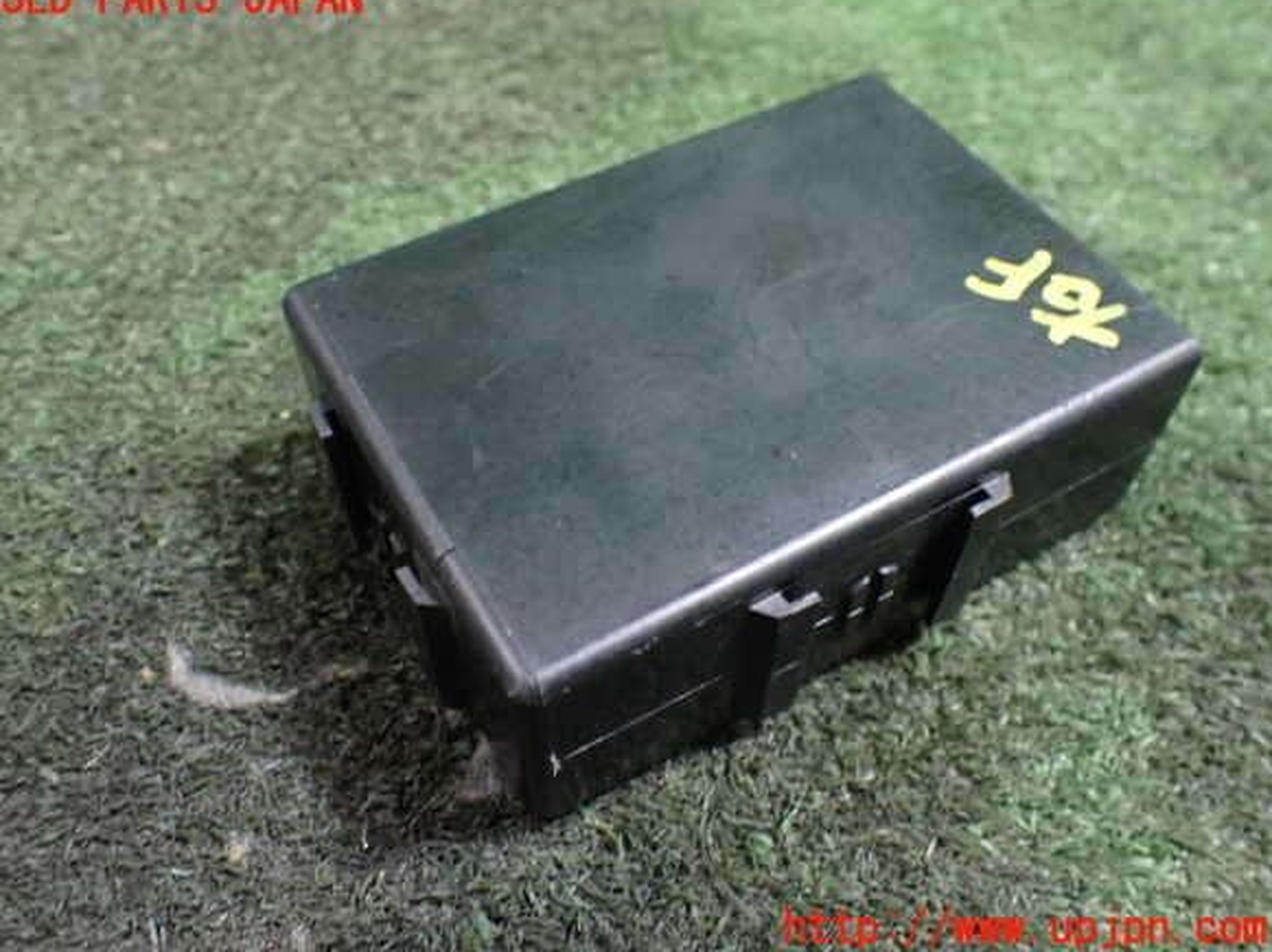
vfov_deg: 45.4
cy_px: 464
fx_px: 1138
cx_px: 622
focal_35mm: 31
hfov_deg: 58.4
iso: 800
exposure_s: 1/40
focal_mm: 5.4
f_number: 2.3
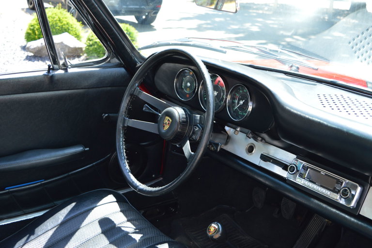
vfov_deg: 31.9
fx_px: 434
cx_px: 186
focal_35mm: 42
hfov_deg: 46.4
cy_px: 124
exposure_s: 1/125
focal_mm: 28
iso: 320
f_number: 5.6
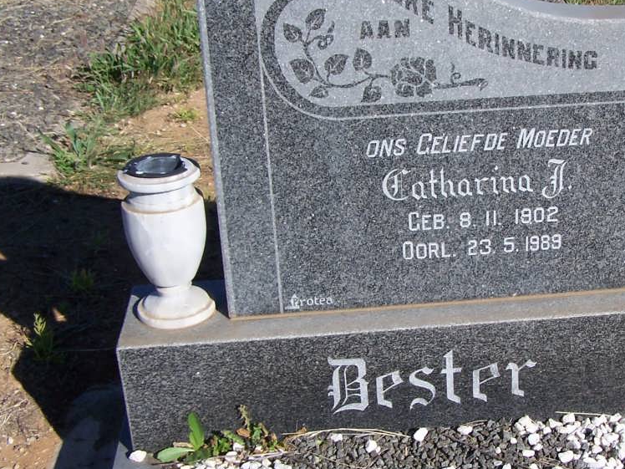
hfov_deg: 31.2
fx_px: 1101
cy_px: 206
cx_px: 455
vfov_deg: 24.0
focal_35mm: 61
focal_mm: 6.3
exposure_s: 1/1000
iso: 80
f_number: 4
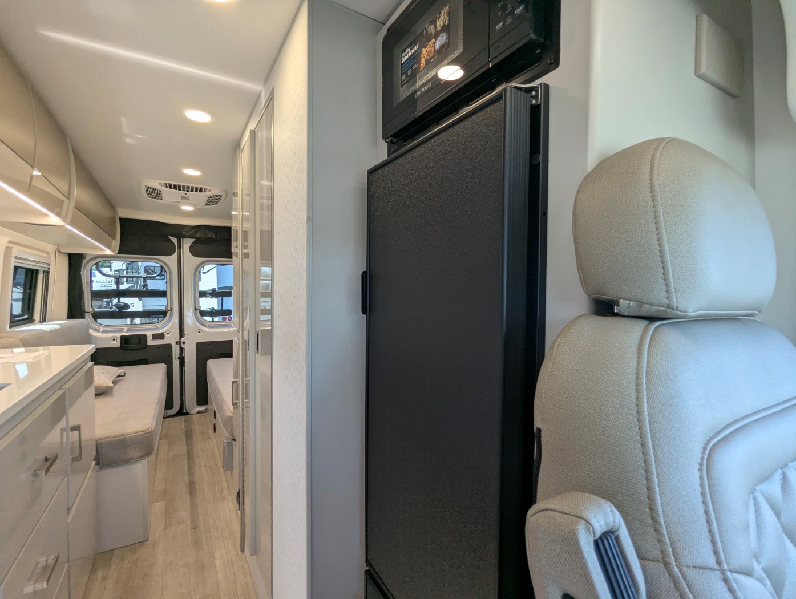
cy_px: 300
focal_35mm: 16
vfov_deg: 78.2
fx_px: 368
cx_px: 398
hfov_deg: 94.4
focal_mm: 2.35
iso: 141
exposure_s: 1/245
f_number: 2.2
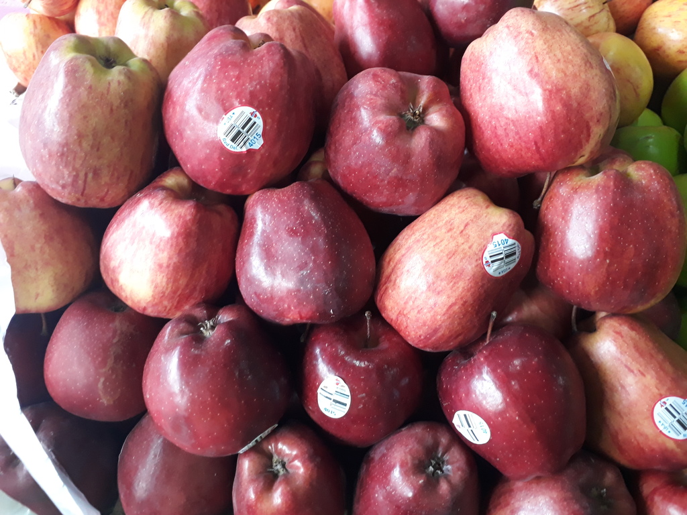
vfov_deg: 51.4
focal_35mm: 27
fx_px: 536
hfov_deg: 65.3
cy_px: 258
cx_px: 344
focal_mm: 3.6
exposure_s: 1/20
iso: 160
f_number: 1.9
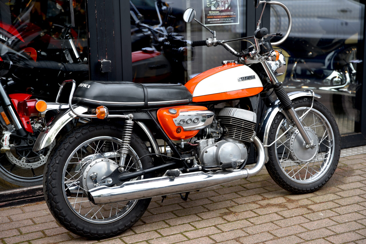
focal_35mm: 66
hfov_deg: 30.5
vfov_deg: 20.6
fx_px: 671
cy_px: 122
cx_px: 183
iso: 100
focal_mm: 66
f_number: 3.5
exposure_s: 1/60
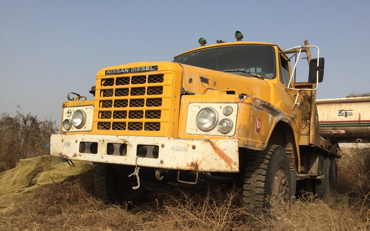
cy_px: 126
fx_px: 313
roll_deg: -1.4
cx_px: 186
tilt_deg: +6.5
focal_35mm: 31
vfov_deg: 40.6
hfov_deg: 61.2
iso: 32
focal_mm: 4.15
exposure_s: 1/2198
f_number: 2.2
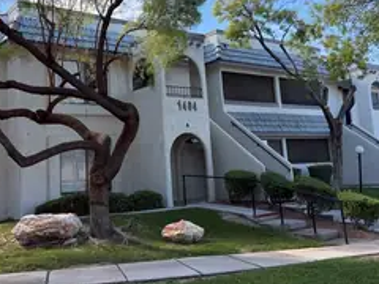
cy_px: 96
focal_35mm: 40
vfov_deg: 35.6
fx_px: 438
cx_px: 166
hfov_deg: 46.7
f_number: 1.78
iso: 100
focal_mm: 6.76
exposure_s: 1/1156
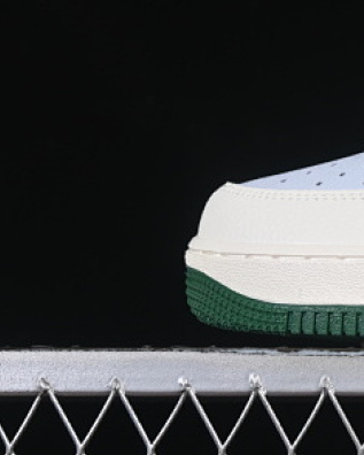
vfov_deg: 10.0
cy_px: 93
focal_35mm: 192
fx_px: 2585
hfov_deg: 7.8
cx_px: 617
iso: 160
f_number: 8
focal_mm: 50
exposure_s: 1/80
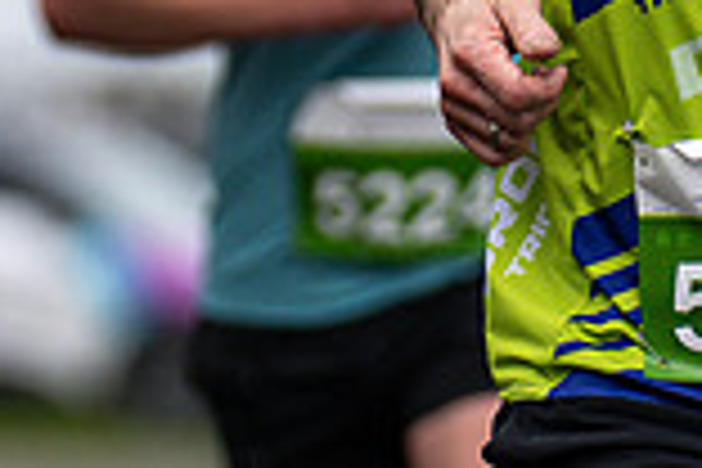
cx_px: 846
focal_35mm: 1082
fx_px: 21097
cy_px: -310
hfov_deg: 1.9
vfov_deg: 1.3
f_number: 2.8
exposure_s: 1/1600
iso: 320
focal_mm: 195
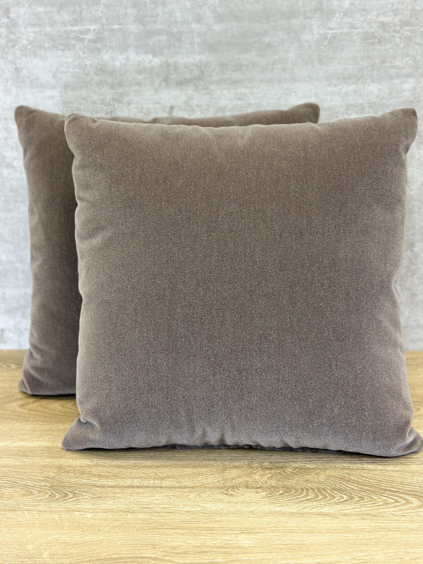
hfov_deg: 30.3
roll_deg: +1.5
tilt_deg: -17.0
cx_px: 212
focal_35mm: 48
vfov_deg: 39.7
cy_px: 282
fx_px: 782
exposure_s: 1/120
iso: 160
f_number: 1.78
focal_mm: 6.86
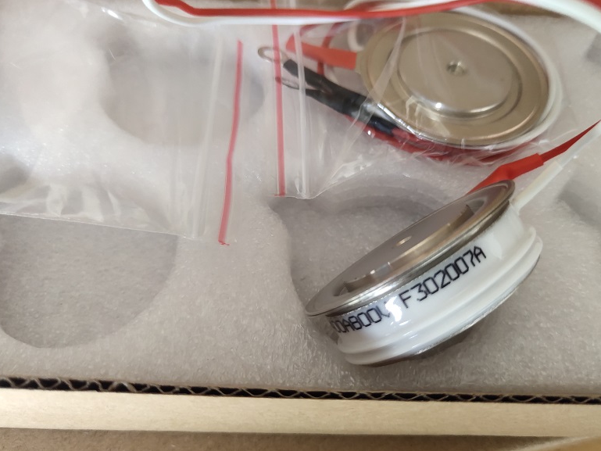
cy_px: 238
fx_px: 590
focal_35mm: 34
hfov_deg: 53.8
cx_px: 333
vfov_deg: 41.8
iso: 462
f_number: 1.8
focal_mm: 4.27
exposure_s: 1/50
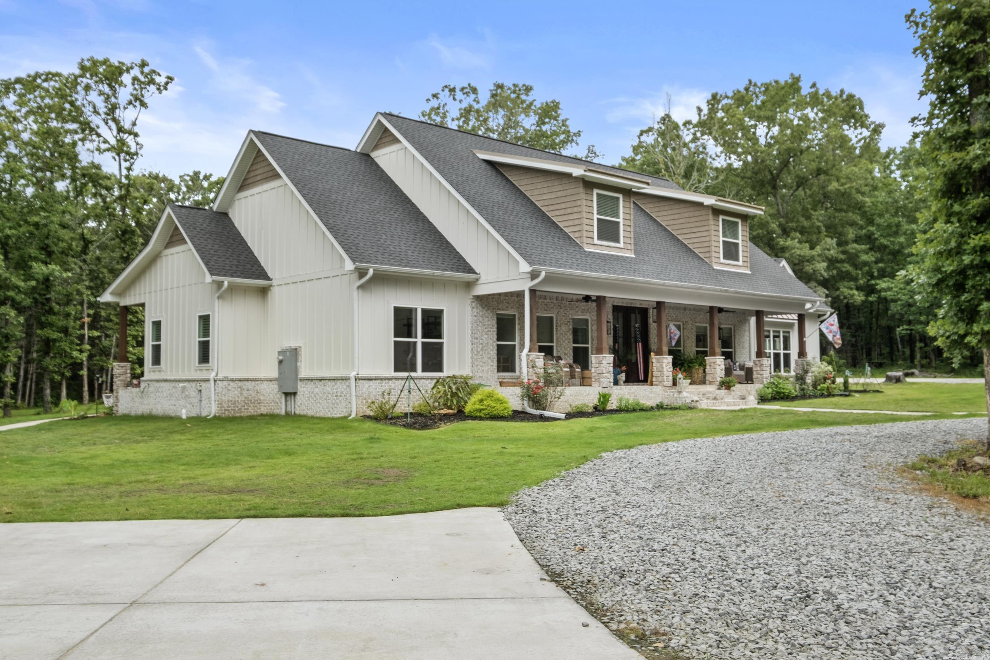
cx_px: 495
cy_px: 330
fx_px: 852
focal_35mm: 31
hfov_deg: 60.3
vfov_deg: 42.3
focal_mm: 20.9
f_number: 8
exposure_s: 1/100
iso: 200
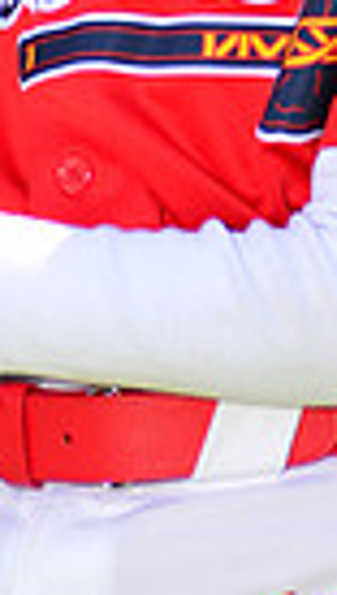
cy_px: -336
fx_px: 13929
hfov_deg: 1.4
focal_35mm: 880
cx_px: 162
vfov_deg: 2.4
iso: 200
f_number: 8
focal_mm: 200
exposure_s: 1/250
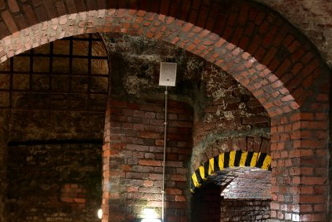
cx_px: 128
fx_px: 470
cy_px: 199
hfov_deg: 38.7
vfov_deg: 25.7
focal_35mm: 51
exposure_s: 1/6
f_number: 1.8
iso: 200
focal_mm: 18
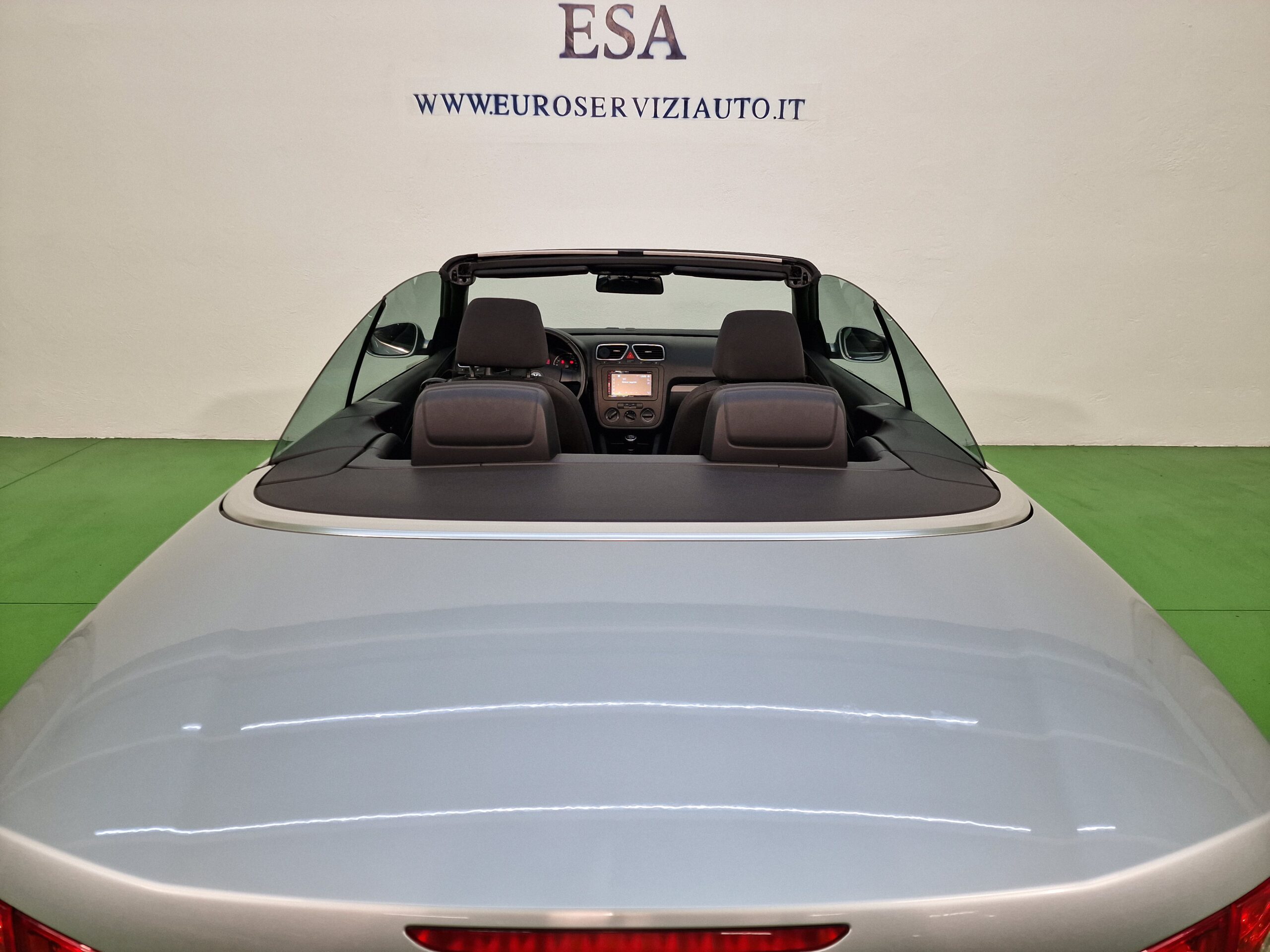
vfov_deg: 58.9
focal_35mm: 23
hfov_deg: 73.9
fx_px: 844
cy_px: 476
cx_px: 635
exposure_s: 1/100
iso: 80
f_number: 1.8
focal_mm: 6.4
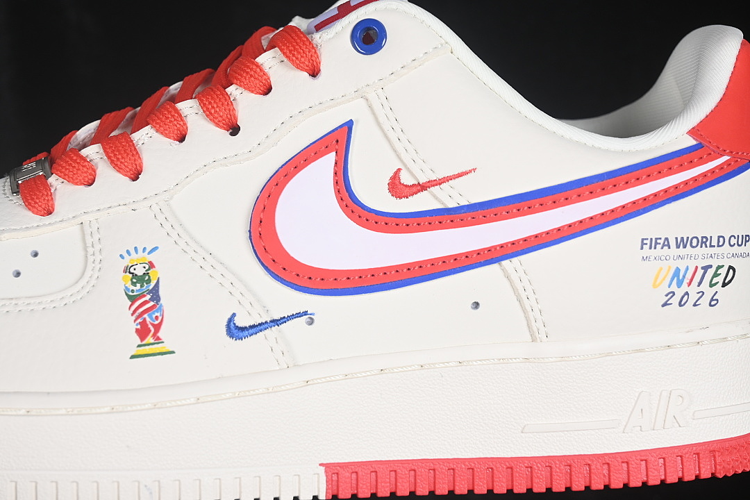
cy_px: 250
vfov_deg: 18.2
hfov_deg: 27.0
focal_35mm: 75
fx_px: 1562
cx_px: 375
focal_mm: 50
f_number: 7.1
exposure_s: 1/80
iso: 160
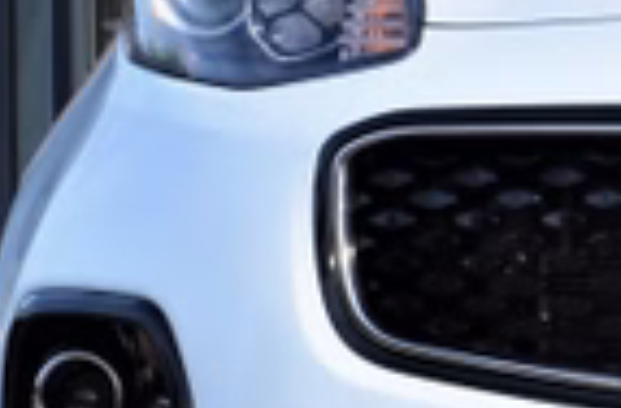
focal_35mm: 404
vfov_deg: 3.4
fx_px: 6939
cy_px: 369
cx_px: 1194
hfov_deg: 5.0
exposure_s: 1/125
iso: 110
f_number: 11
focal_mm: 48
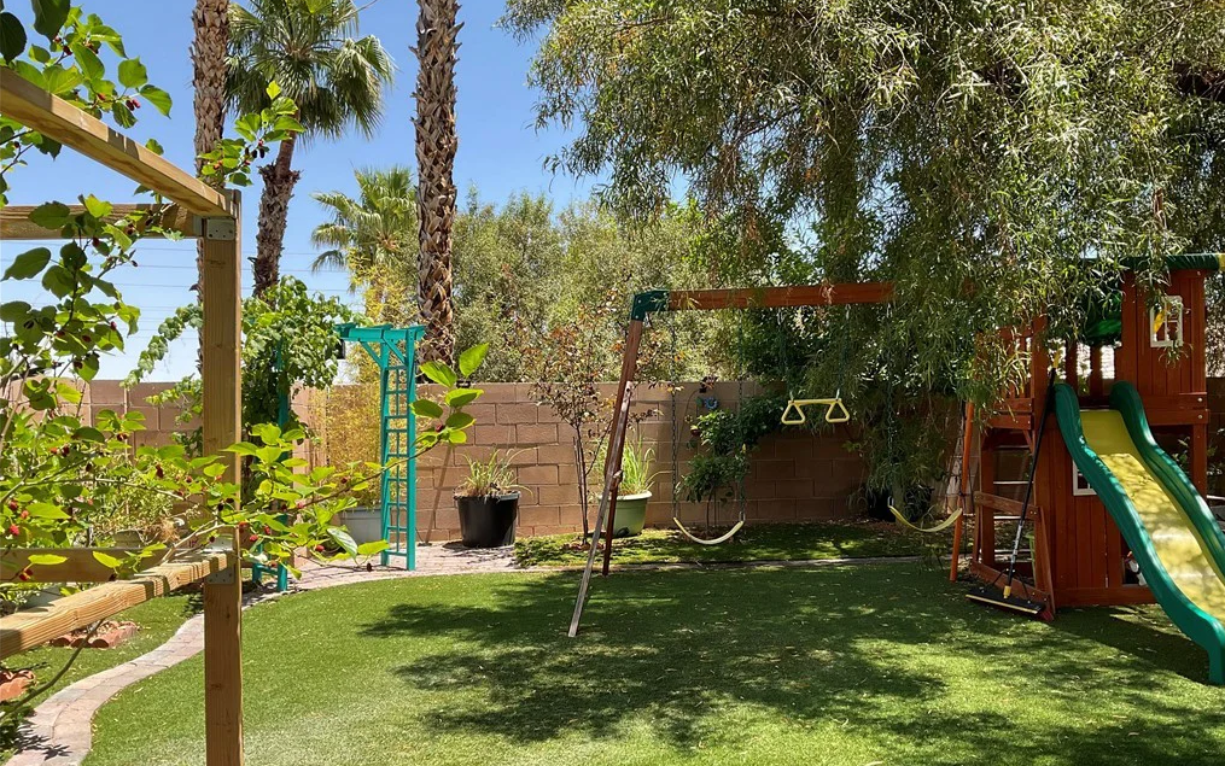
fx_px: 1035
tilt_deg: -1.1
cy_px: 438
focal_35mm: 31
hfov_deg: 61.2
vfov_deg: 40.5
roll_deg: +0.9
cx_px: 617
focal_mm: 3
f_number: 1.8
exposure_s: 1/683
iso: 16
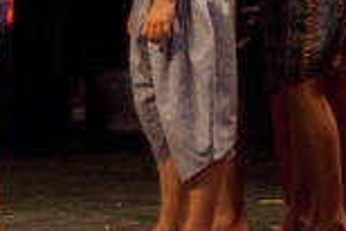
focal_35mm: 385
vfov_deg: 3.6
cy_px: -117
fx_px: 3704
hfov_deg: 5.3
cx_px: 18
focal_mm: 68
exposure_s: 1/160
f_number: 2.8
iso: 1000
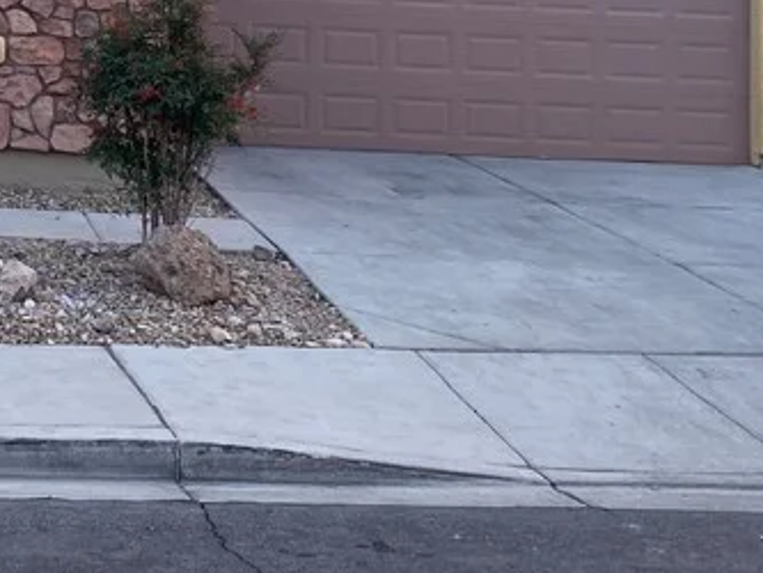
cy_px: -165
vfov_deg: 17.4
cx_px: -37
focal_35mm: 80
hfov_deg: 23.2
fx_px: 1764
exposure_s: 1/222
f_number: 1.8
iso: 32
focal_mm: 4.25
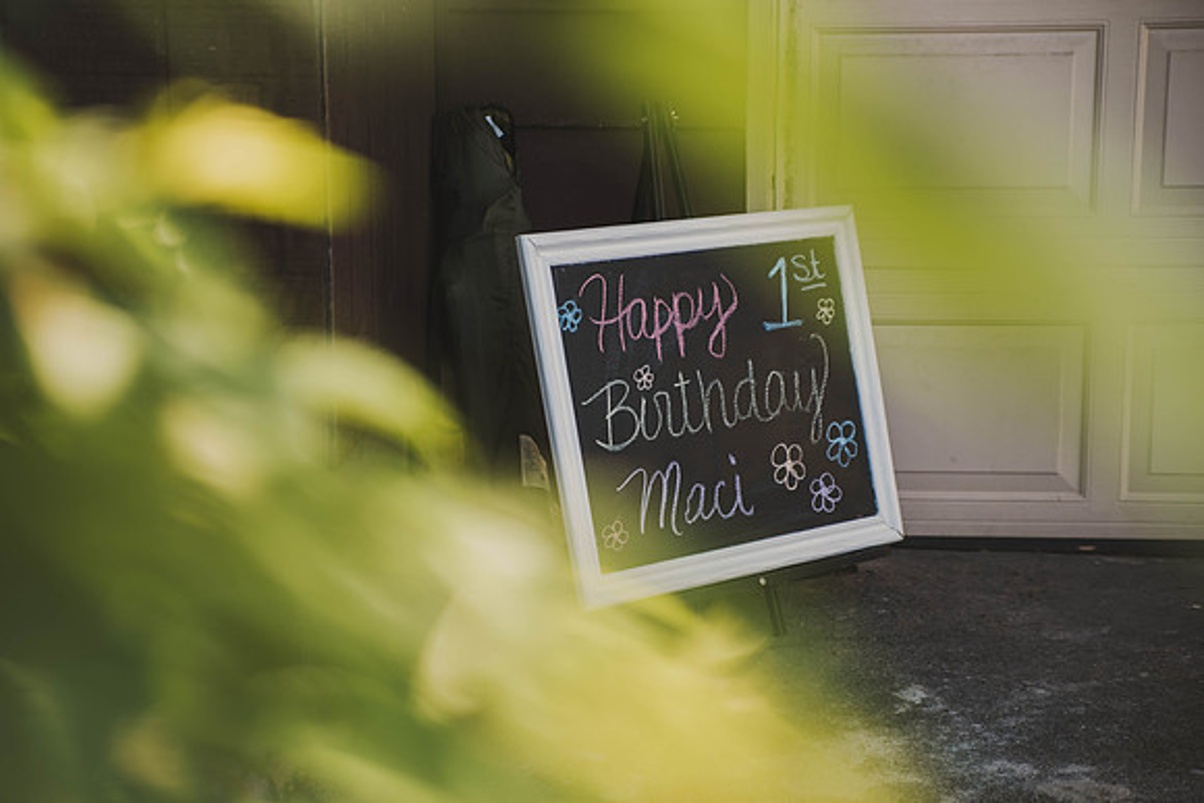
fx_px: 2509
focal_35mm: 75
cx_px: 602
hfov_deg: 27.0
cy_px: 402
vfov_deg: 18.2
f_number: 2.8
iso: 250
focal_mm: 75
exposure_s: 1/400
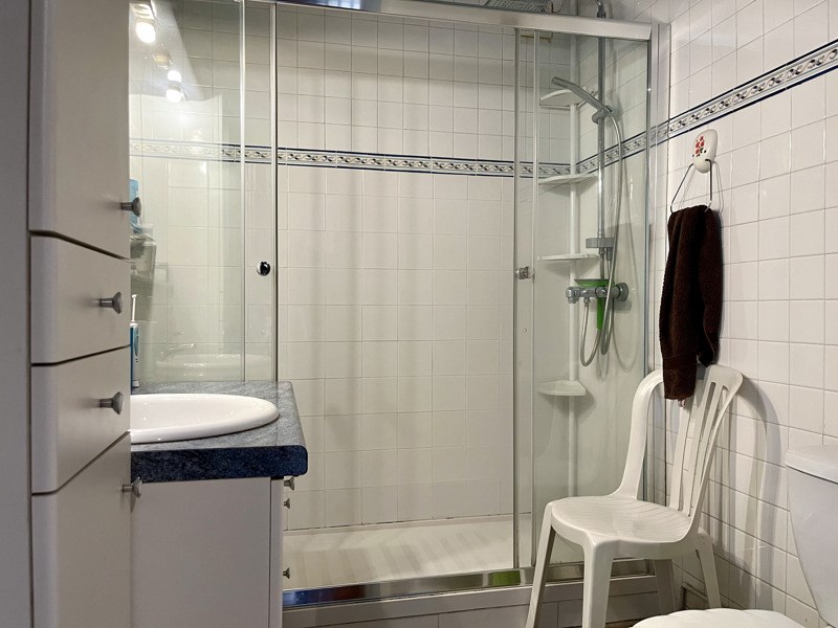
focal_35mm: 26
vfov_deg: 53.1
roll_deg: -0.2
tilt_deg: -2.0
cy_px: 314
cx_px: 419
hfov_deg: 67.3
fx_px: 629
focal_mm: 5.1
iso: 160
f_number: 1.6
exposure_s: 1/60
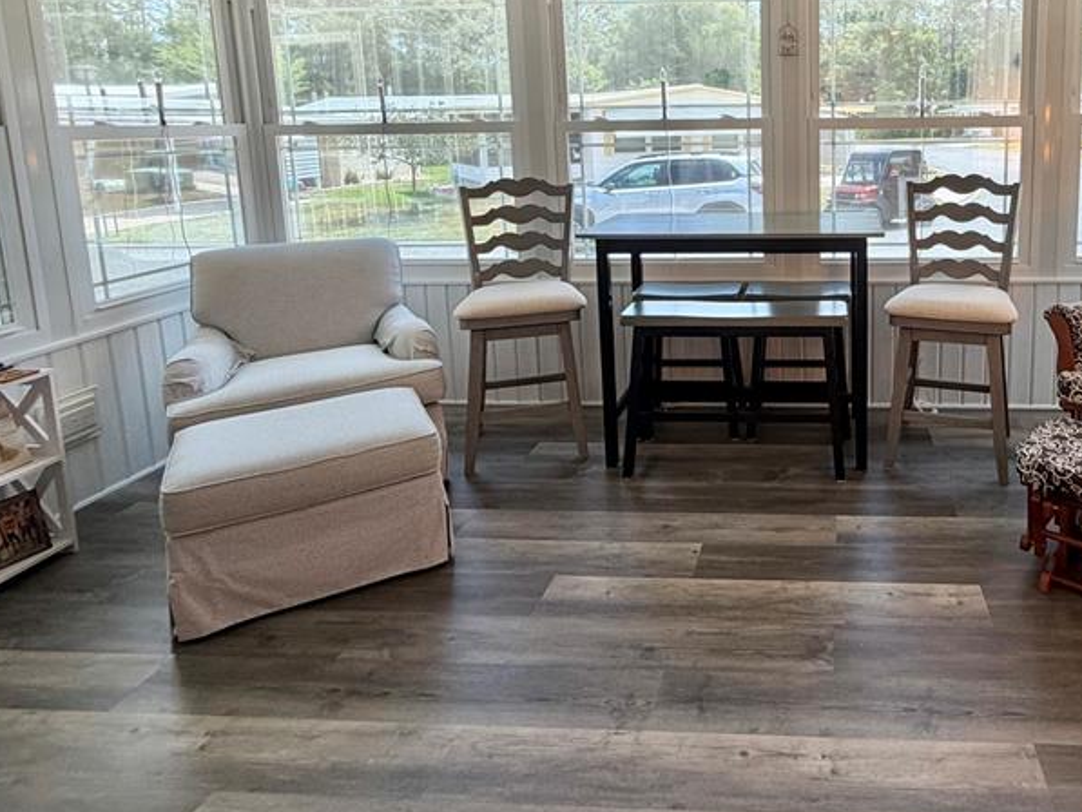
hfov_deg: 67.7
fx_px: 750
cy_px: 223
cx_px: 790
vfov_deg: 54.7
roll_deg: +0.9
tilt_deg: -8.5
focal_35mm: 24
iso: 125
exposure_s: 1/120
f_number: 2.2
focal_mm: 2.22
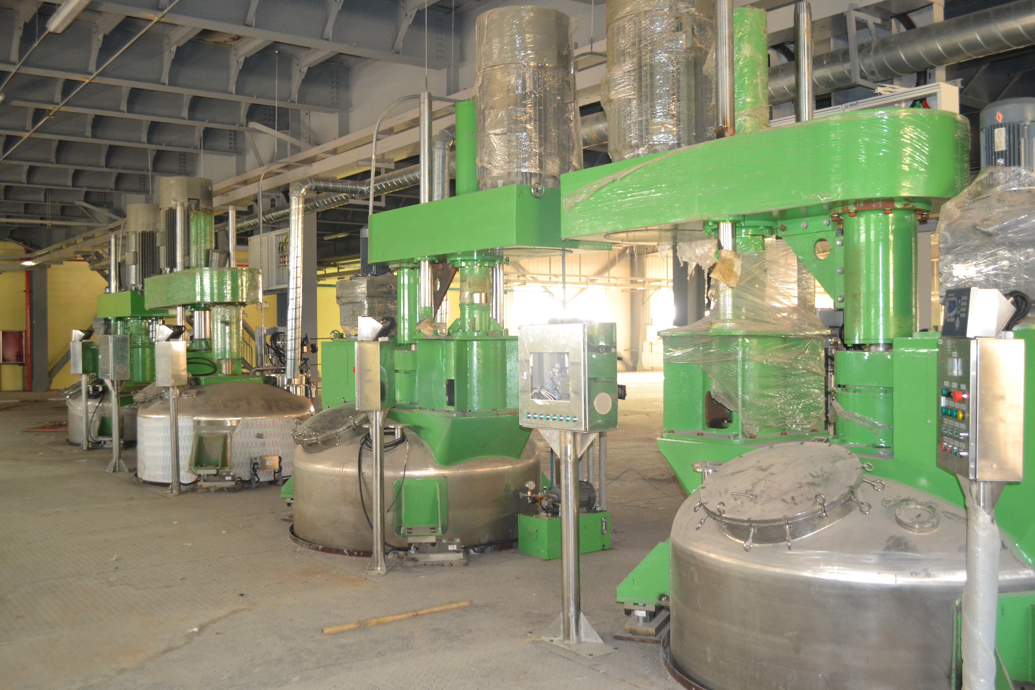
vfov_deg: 40.0
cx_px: 518
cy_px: 345
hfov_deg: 57.2
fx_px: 949
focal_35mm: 33
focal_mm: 22
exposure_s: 1/60
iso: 1800
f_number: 4
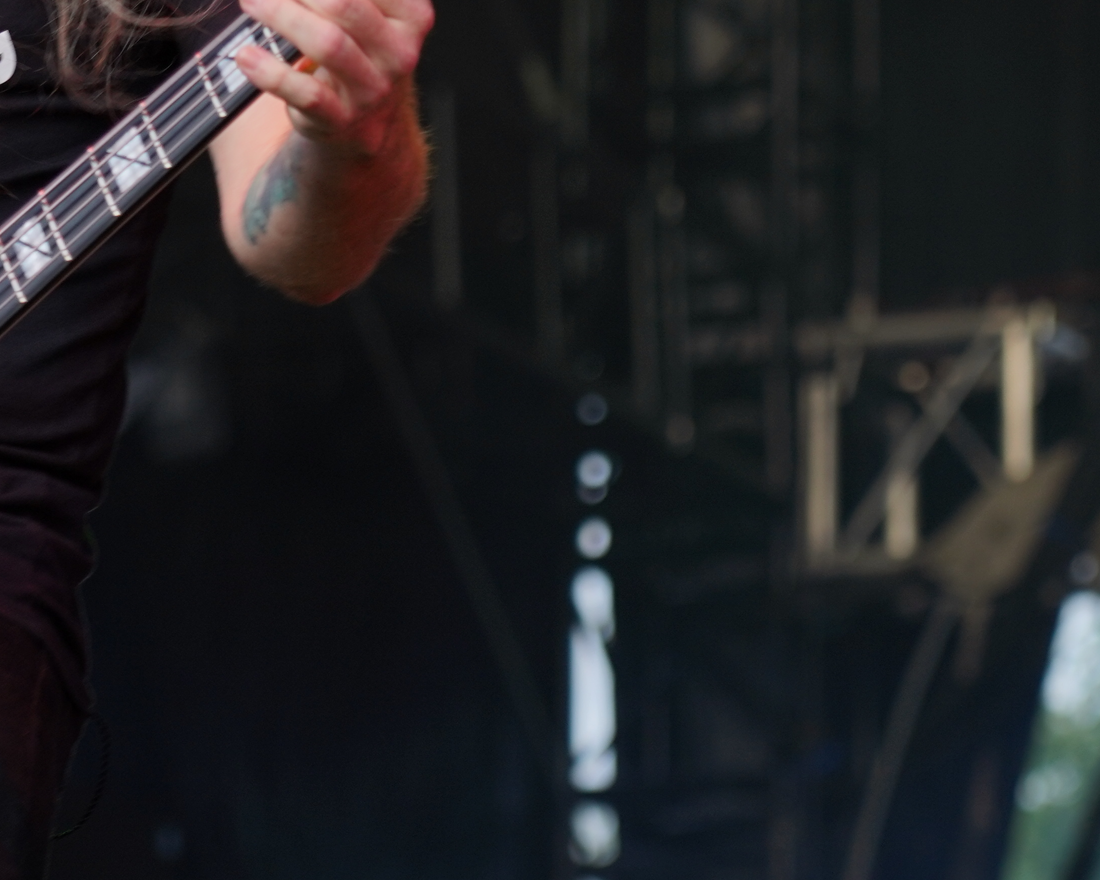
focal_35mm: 271
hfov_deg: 7.1
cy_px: 187
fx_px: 8821
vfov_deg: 5.7
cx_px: 81
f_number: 4
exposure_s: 1/125
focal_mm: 105
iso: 200
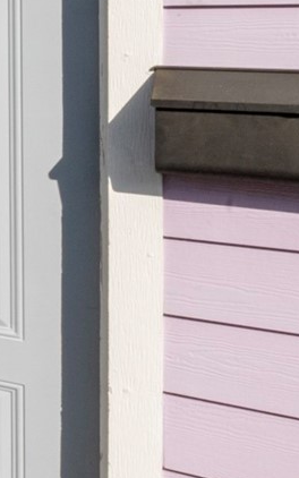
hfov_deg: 9.2
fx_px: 821
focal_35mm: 63
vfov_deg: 29.1
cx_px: -778
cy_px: -58
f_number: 9
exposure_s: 1/125
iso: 800
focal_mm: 12
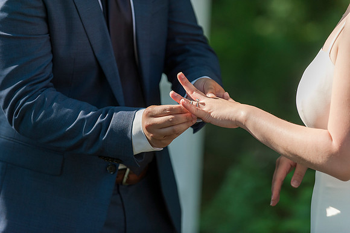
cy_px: 116
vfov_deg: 8.6
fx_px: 1555
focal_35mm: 160
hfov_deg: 12.8
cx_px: 175
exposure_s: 1/1600
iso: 800
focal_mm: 160
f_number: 3.5
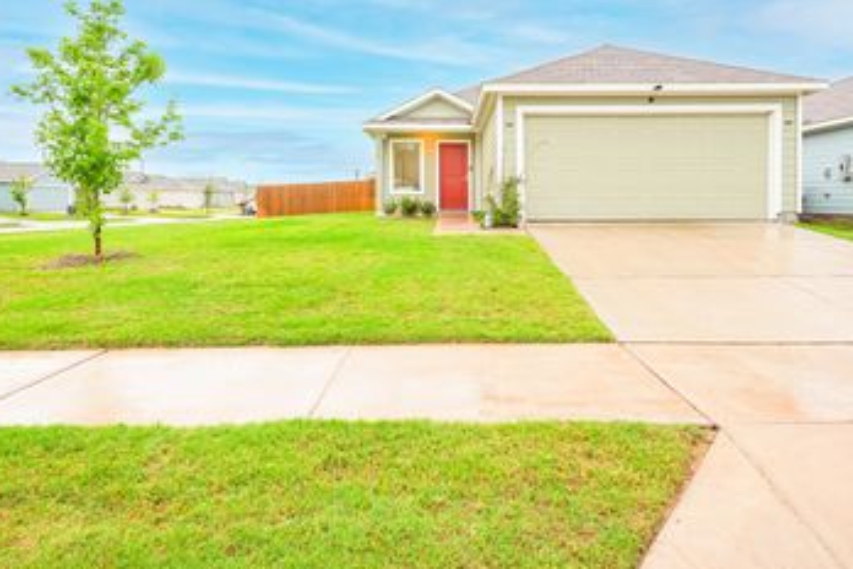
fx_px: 545
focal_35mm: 23
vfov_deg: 54.4
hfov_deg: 75.9
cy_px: 211
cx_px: 466
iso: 100
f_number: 7.1
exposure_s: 1/8
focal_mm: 16
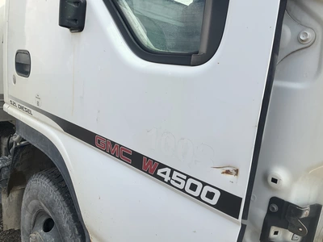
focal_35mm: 29
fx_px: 271
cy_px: 121
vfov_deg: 48.2
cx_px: 162
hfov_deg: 61.7
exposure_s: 1/1311
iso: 25
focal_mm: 3
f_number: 1.8
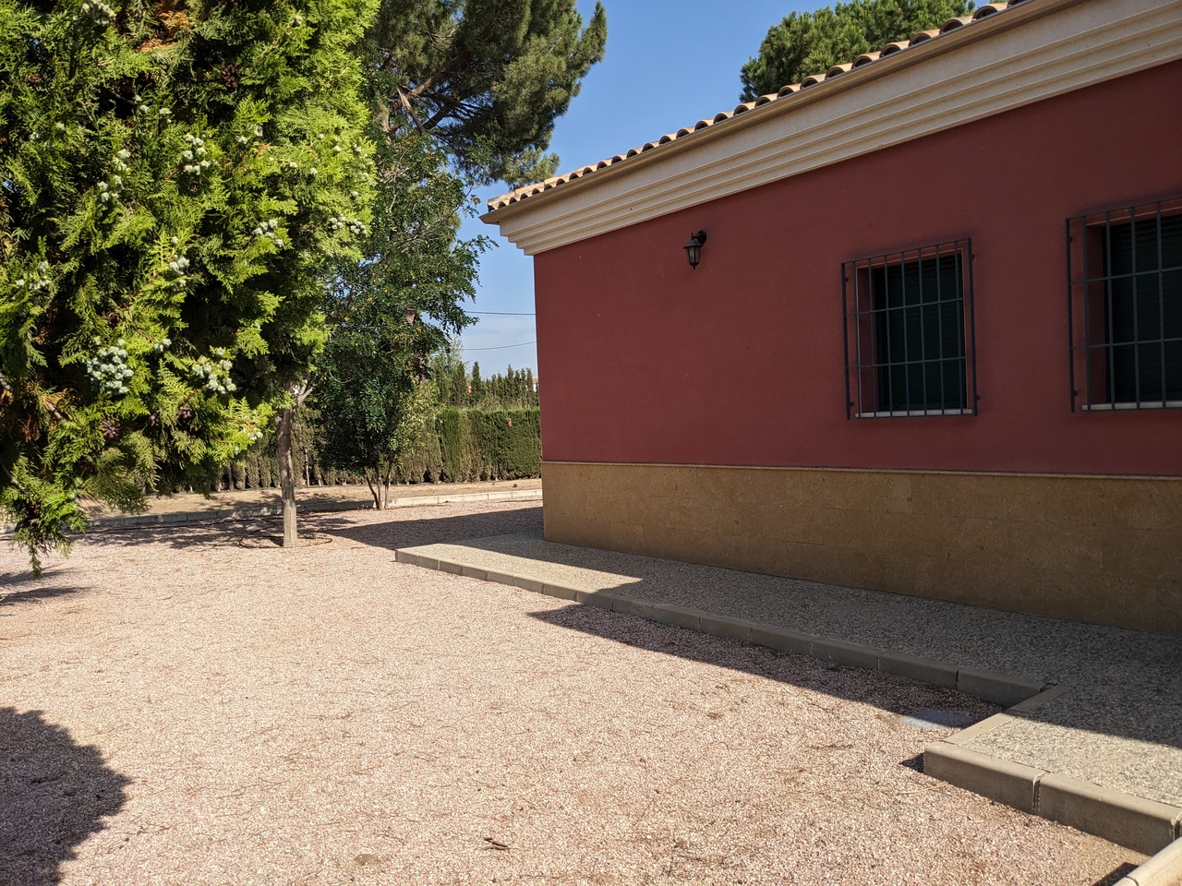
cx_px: 591
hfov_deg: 65.3
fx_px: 922
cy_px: 443
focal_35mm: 27
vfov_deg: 51.4
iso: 64
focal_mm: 4.38
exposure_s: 1/2933
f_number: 1.73
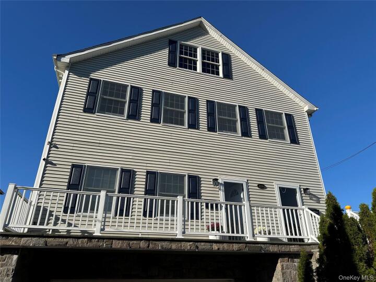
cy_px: 141
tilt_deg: +26.7
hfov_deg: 71.6
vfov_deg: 56.8
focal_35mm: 24
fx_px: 261
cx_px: 188
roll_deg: -0.4
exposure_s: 1/5525
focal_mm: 6.86
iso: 80
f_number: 1.78
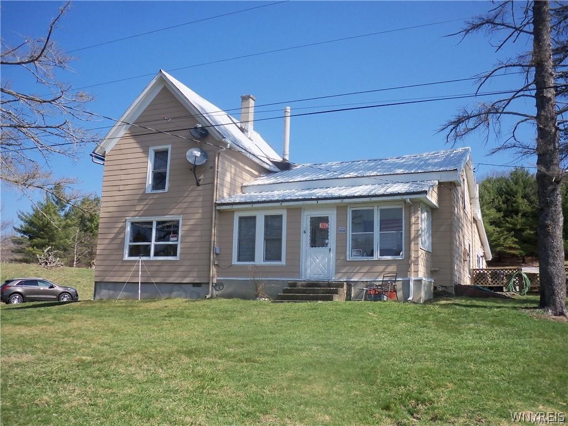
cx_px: 284
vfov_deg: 37.7
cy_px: 213
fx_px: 624
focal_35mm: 38
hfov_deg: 49.0
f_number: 3.5
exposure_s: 1/500
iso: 100
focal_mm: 6.3
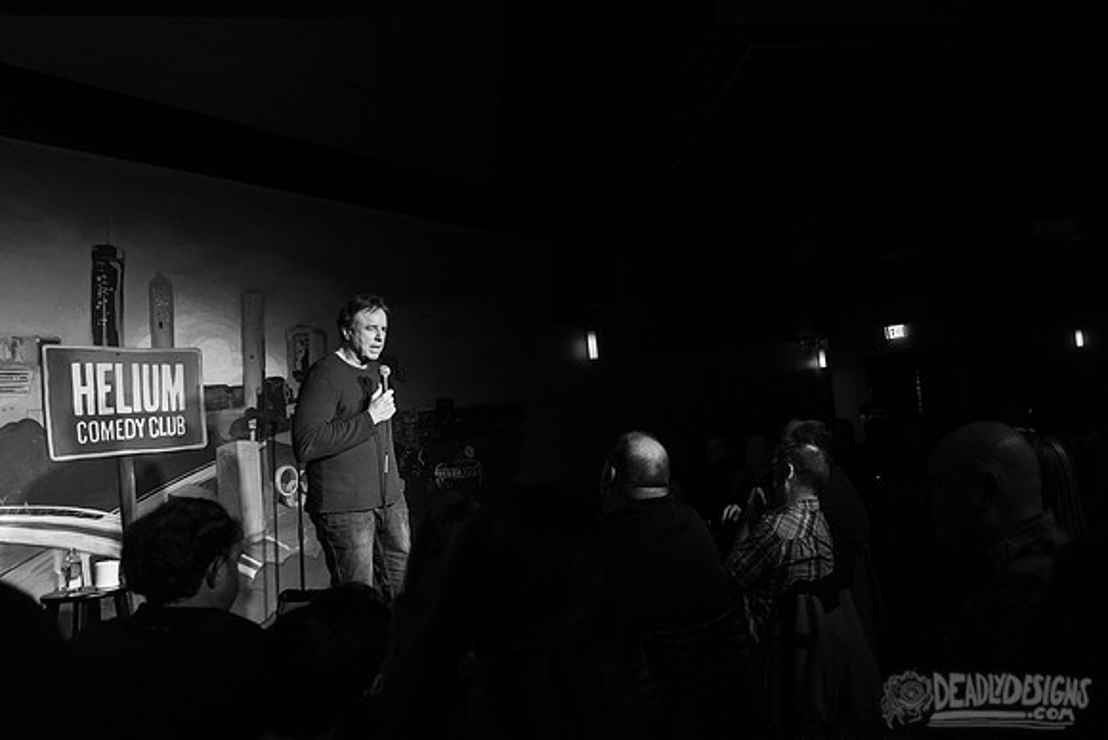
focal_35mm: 29
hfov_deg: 64.0
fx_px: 878
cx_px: 657
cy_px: 319
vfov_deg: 45.6
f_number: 3.5
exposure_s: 1/400
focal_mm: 24
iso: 2000
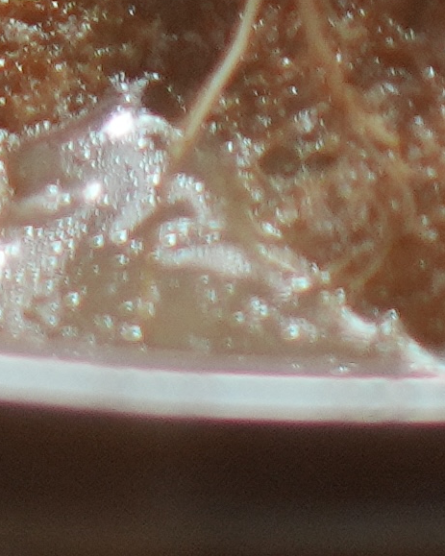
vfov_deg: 3.6
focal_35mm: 527
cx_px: 508
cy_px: -873
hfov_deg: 2.9
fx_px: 8679
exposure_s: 1/50
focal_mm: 35
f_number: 1.8
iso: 200
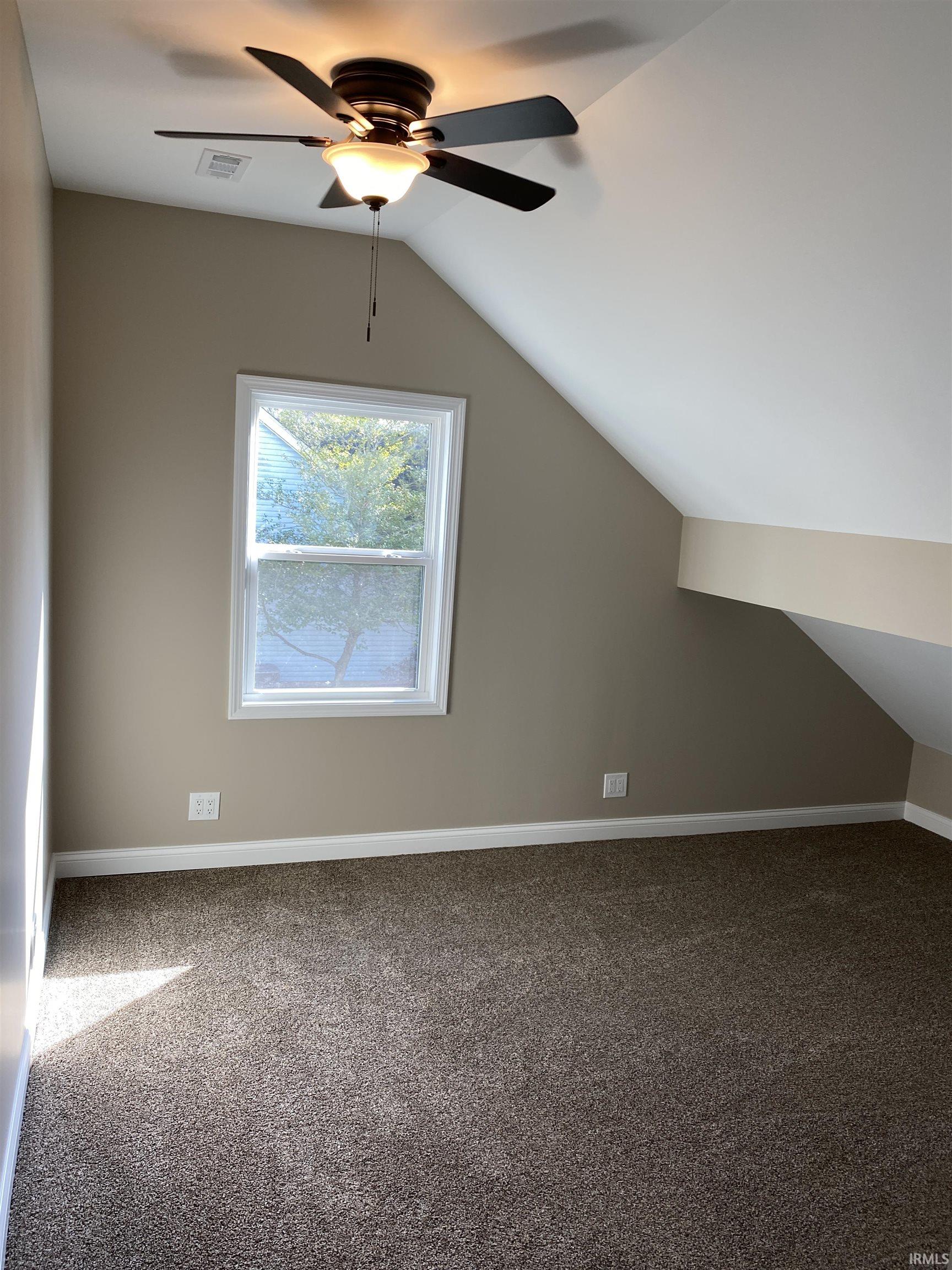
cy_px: 635
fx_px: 953
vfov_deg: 67.3
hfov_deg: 53.1
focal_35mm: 26
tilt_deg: -6.7
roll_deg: -4.1
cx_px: 476
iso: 50
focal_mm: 4.25
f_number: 1.8
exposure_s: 1/120
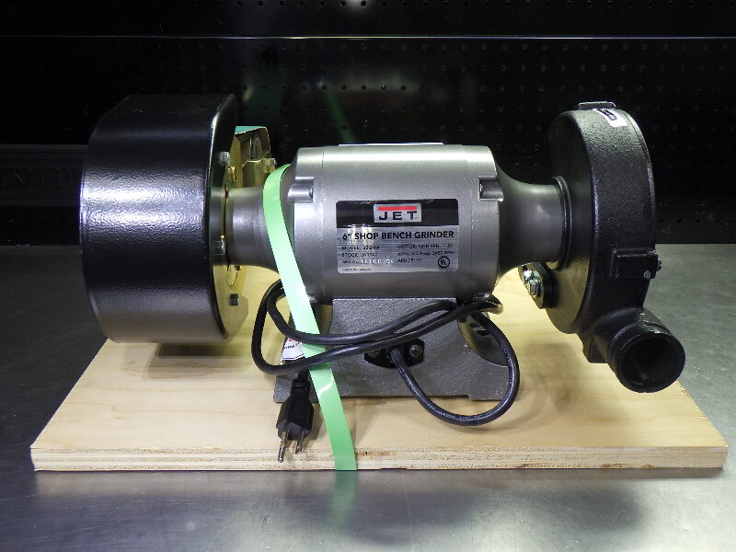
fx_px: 723
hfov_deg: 54.0
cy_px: 276
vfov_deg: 41.8
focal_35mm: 34
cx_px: 368
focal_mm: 6.1
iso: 200
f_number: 3.8
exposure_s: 1/50
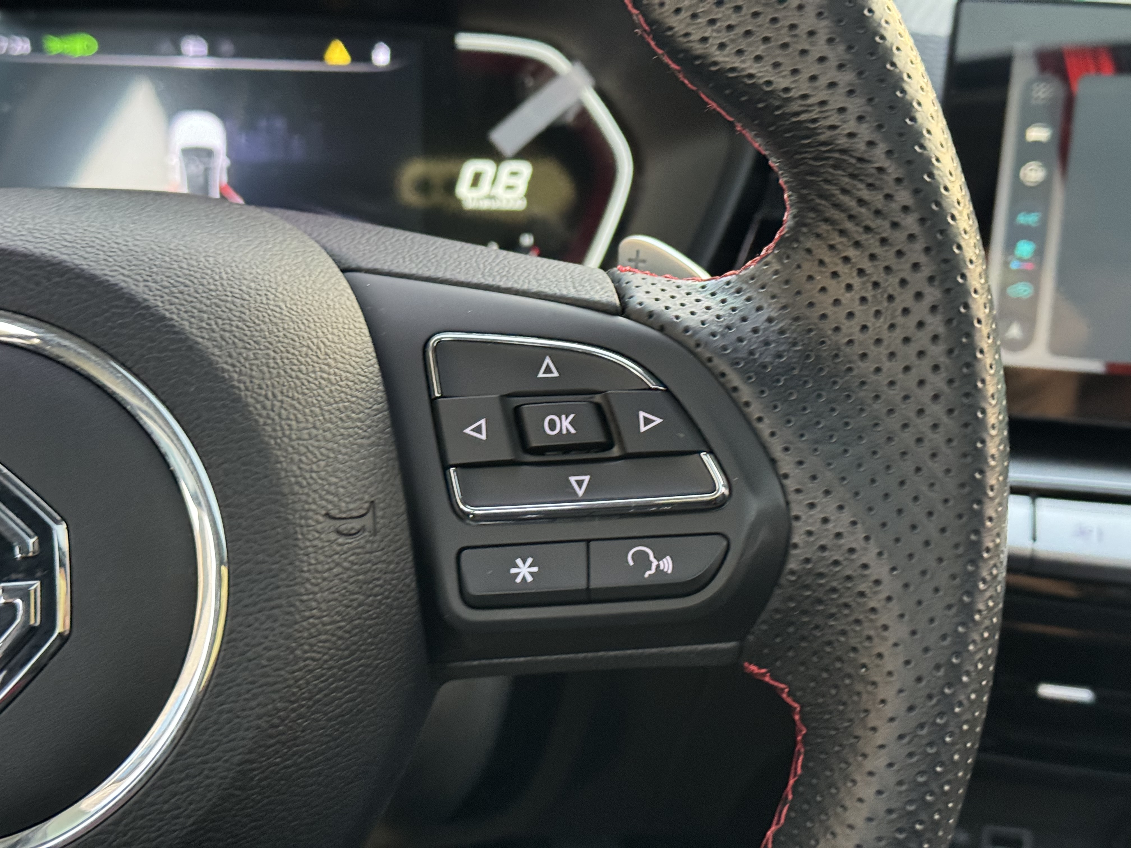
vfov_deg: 30.3
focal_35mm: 48
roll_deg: -1.3
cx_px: 566
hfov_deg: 39.7
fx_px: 1568
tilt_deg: -25.0
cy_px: 424
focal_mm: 6.76
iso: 320
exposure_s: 1/40
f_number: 1.78
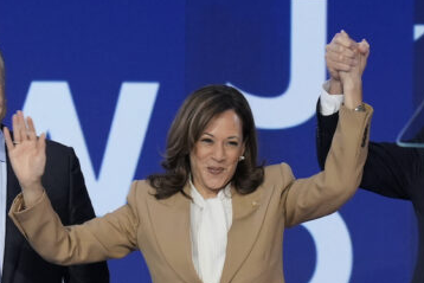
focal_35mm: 1143
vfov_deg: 1.2
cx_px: 374
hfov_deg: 1.8
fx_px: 13467
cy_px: 381
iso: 2000
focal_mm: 400
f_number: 3.5
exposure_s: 1/250
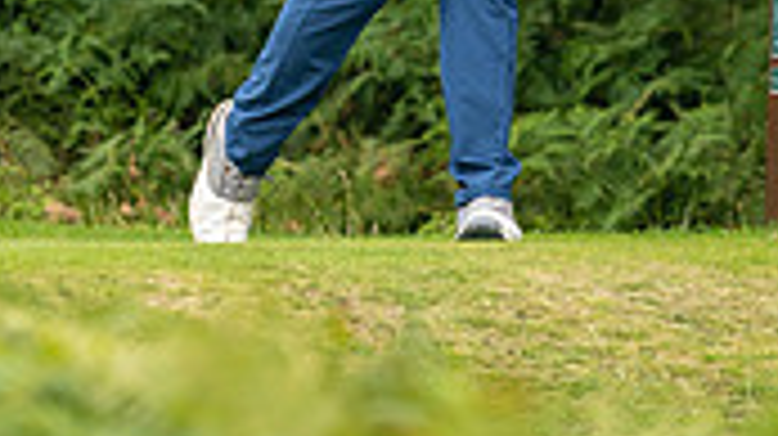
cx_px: 229
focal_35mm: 819
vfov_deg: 1.5
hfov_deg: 2.6
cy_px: -324
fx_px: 16882
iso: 160
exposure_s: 1/320
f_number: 5
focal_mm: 300
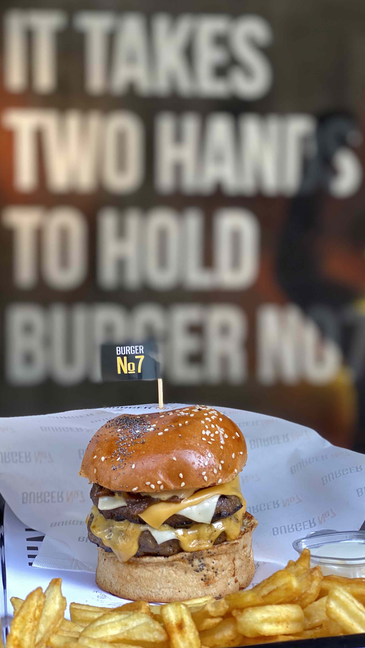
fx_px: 981
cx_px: 208
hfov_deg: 21.1
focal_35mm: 57
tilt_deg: -2.3
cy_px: 323
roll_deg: +0.0
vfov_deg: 36.6
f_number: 2
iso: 32
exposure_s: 1/100
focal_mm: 6
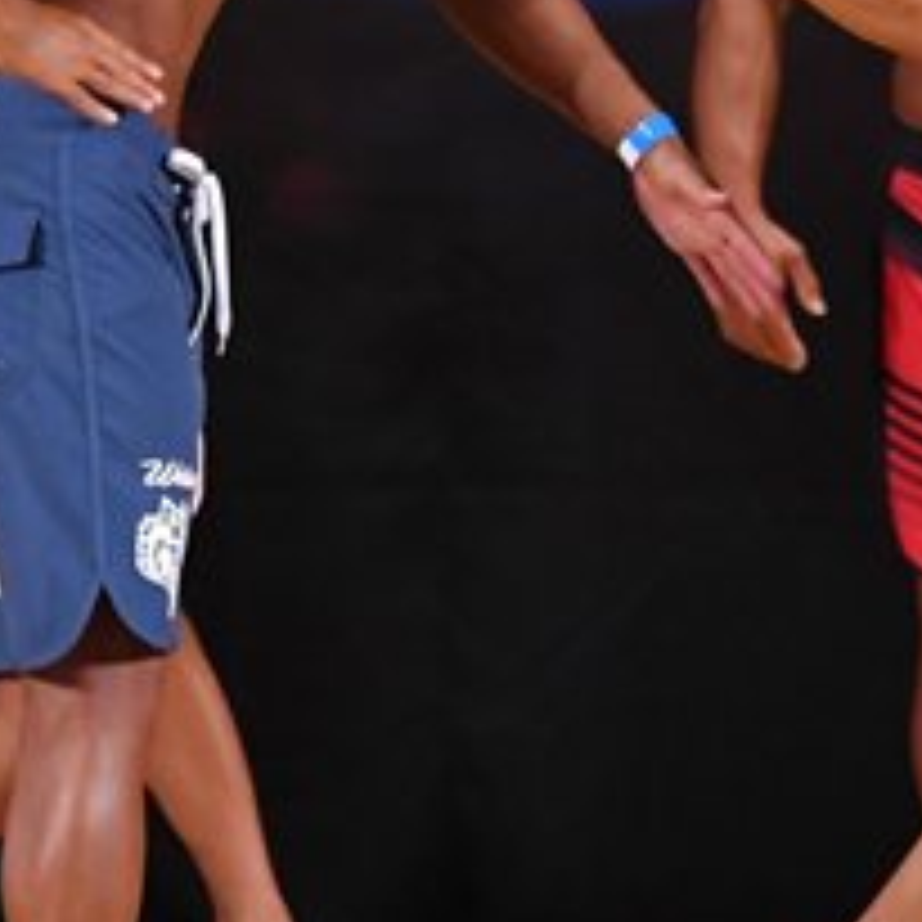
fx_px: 24710
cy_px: 193
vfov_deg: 2.1
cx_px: 488
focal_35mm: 820
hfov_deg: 2.1
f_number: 5.6
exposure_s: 1/400
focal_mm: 170
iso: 3200
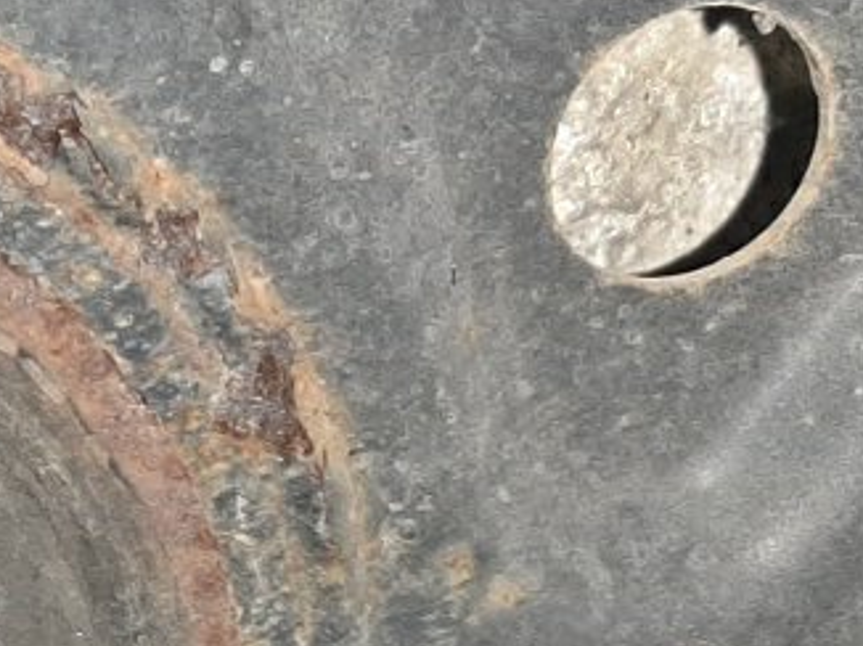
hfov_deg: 15.3
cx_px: -564
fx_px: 2865
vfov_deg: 12.5
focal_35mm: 115
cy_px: 826
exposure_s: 1/25
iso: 445
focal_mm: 3.93
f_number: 1.7
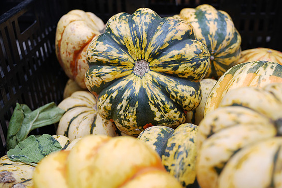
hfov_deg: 45.4
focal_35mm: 43
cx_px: 144
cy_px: 92
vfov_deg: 31.2
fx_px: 337
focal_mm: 20
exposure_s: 1/125
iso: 100
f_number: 2.8
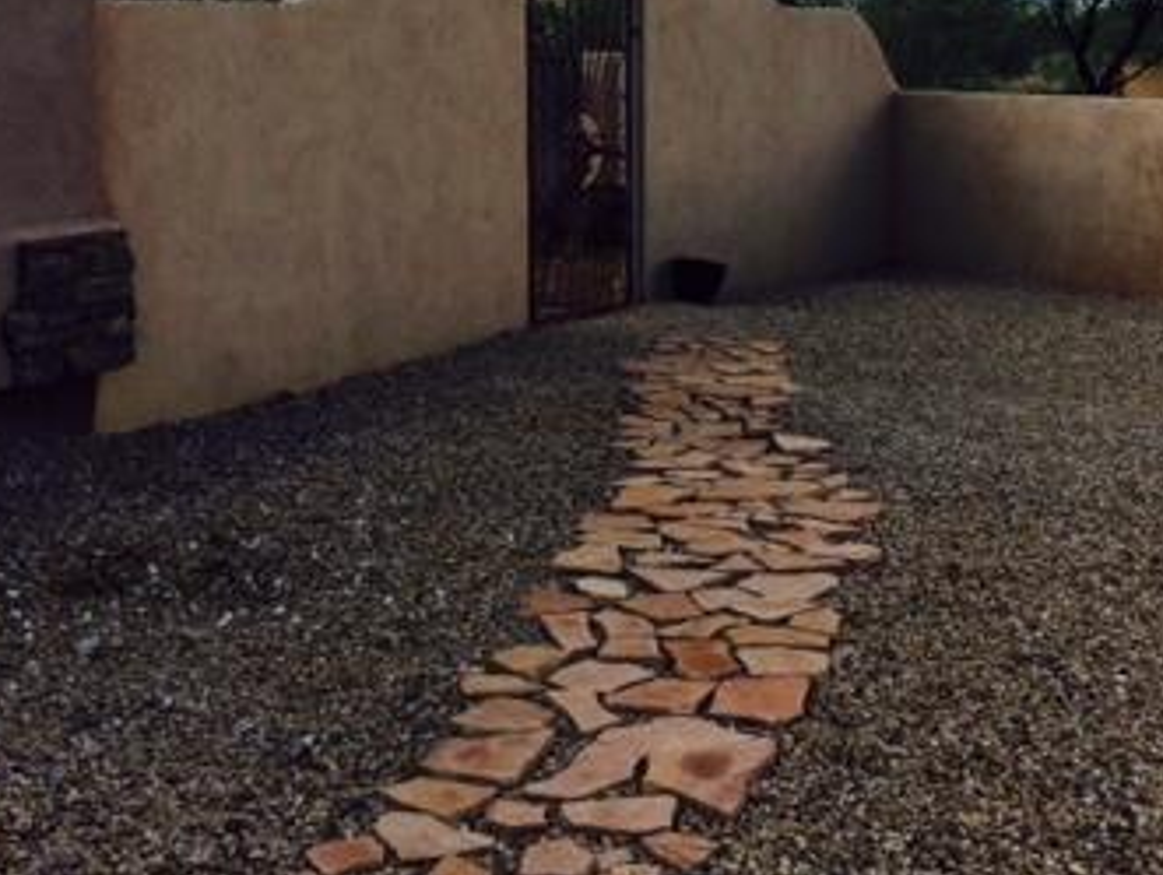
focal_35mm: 56
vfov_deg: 25.9
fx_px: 1883
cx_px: 569
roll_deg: +0.3
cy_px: 264
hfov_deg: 34.3
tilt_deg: -7.0
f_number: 2.2
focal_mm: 4.15
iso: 32
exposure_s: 1/1414
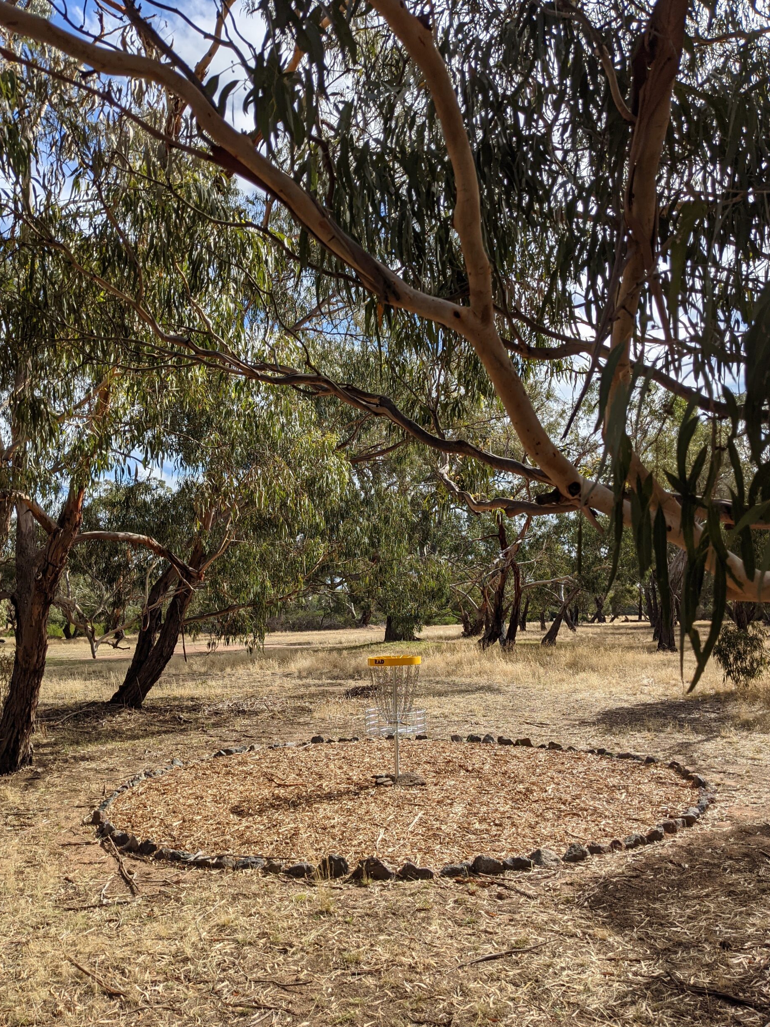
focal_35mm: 28
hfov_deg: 49.7
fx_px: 831
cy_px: 525
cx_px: 396
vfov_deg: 63.4
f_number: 1.73
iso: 45
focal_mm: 4.38
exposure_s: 1/3356
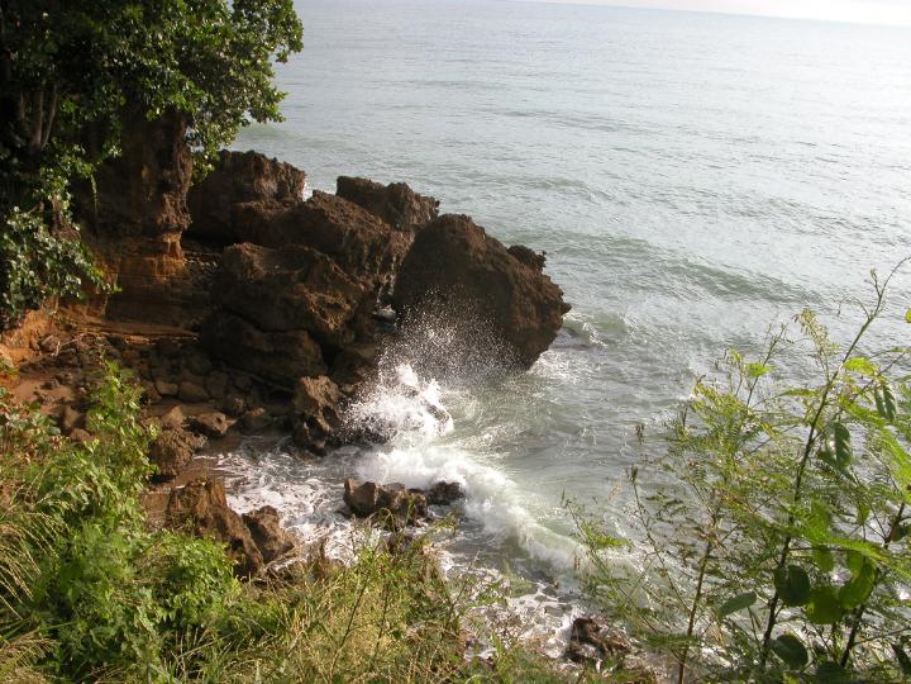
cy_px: 342
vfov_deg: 40.7
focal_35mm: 35
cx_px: 456
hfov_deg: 52.6
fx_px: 921
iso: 100
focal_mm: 8.9
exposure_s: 1/276
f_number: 5.6
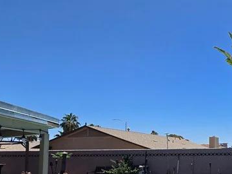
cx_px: 248
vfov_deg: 37.0
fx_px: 248
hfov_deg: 41.3
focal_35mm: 37
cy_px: 144
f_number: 2.2
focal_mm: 2.2
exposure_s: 1/3345
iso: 50
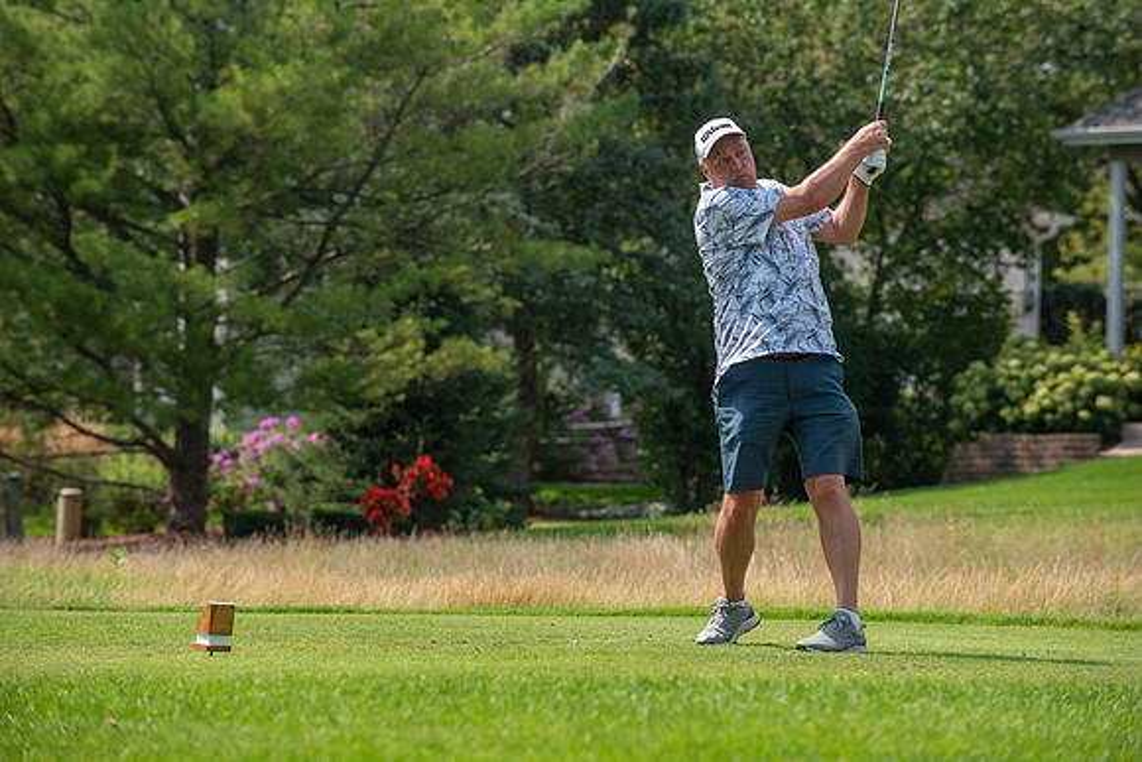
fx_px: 6346
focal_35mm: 200
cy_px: 381
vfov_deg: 6.9
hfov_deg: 10.3
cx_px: 571
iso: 250
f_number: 5
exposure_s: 1/2000
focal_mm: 200
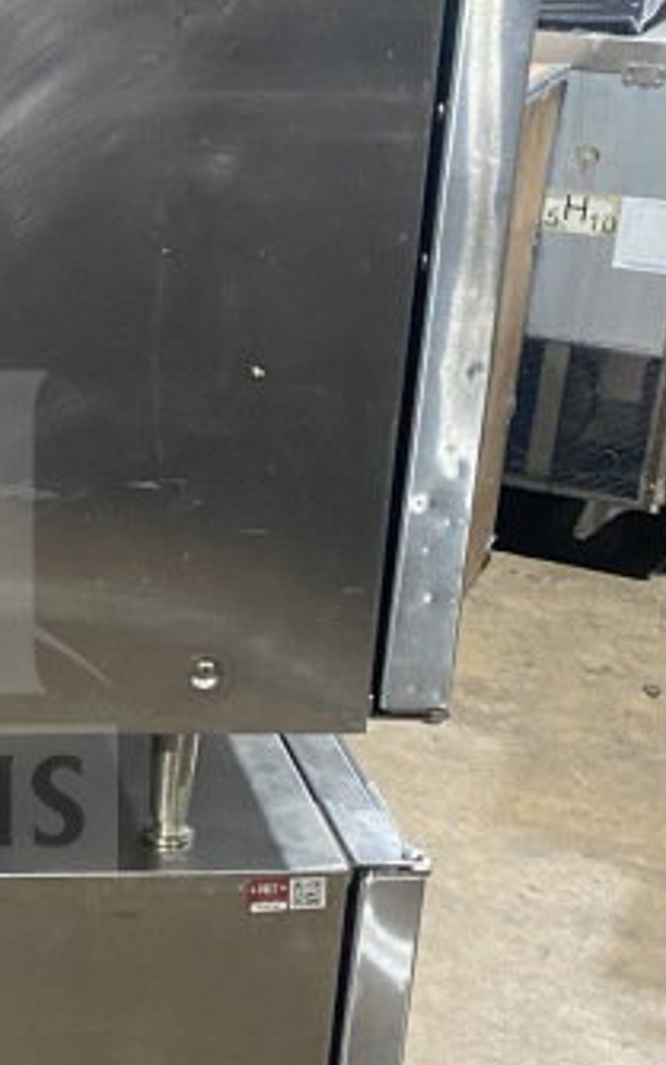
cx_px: -242
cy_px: 623
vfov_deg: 30.6
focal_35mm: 67
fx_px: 1944
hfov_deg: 17.9
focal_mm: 4.25
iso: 500
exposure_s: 1/56
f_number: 1.8
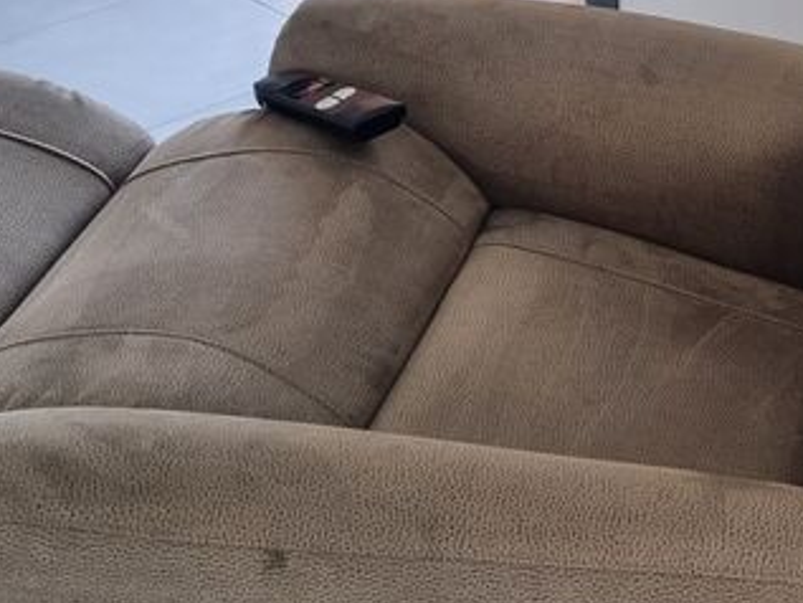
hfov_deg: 22.9
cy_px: 322
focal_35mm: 82
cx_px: 808
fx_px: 1903
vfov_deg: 18.0
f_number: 1.8
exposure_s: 1/100
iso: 160
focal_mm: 5.4
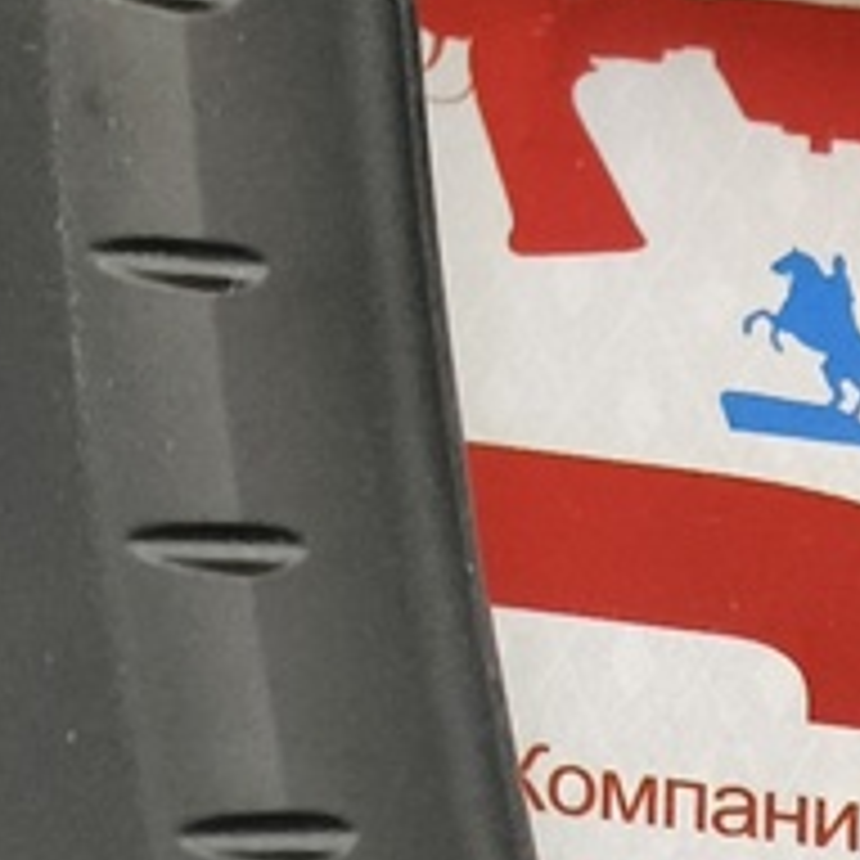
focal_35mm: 472
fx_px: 13267
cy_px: -837
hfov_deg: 3.7
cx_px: -1297
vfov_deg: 3.7
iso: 1001
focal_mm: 22.48
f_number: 2.67
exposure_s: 1/24
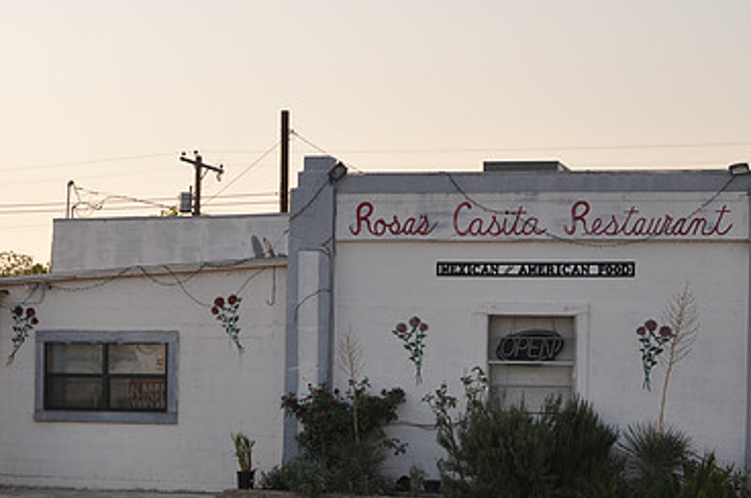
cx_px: 290
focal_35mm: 83
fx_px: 1724
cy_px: 360
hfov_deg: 24.5
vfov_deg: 16.4
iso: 200
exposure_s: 1/200
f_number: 4.5
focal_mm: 35
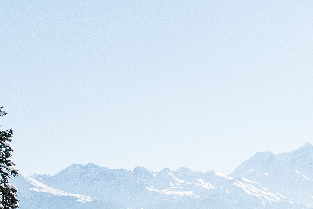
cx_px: 382
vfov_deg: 11.6
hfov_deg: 16.6
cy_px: 167
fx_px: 1026
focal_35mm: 118
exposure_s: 1/1250
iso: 560
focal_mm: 20
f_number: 11
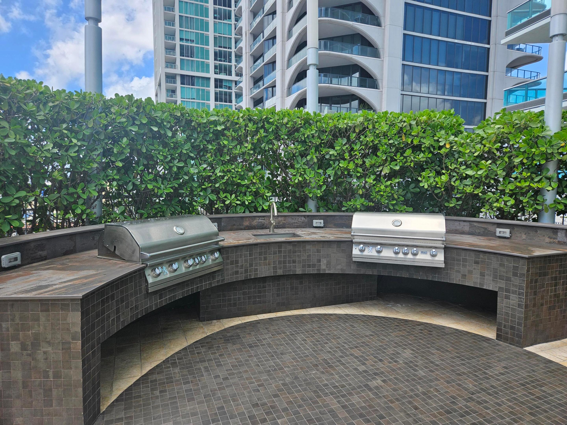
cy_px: 212
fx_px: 377
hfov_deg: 73.9
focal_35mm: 23
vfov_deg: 58.9
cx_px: 284
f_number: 1.8
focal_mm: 5.4
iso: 25
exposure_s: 1/579
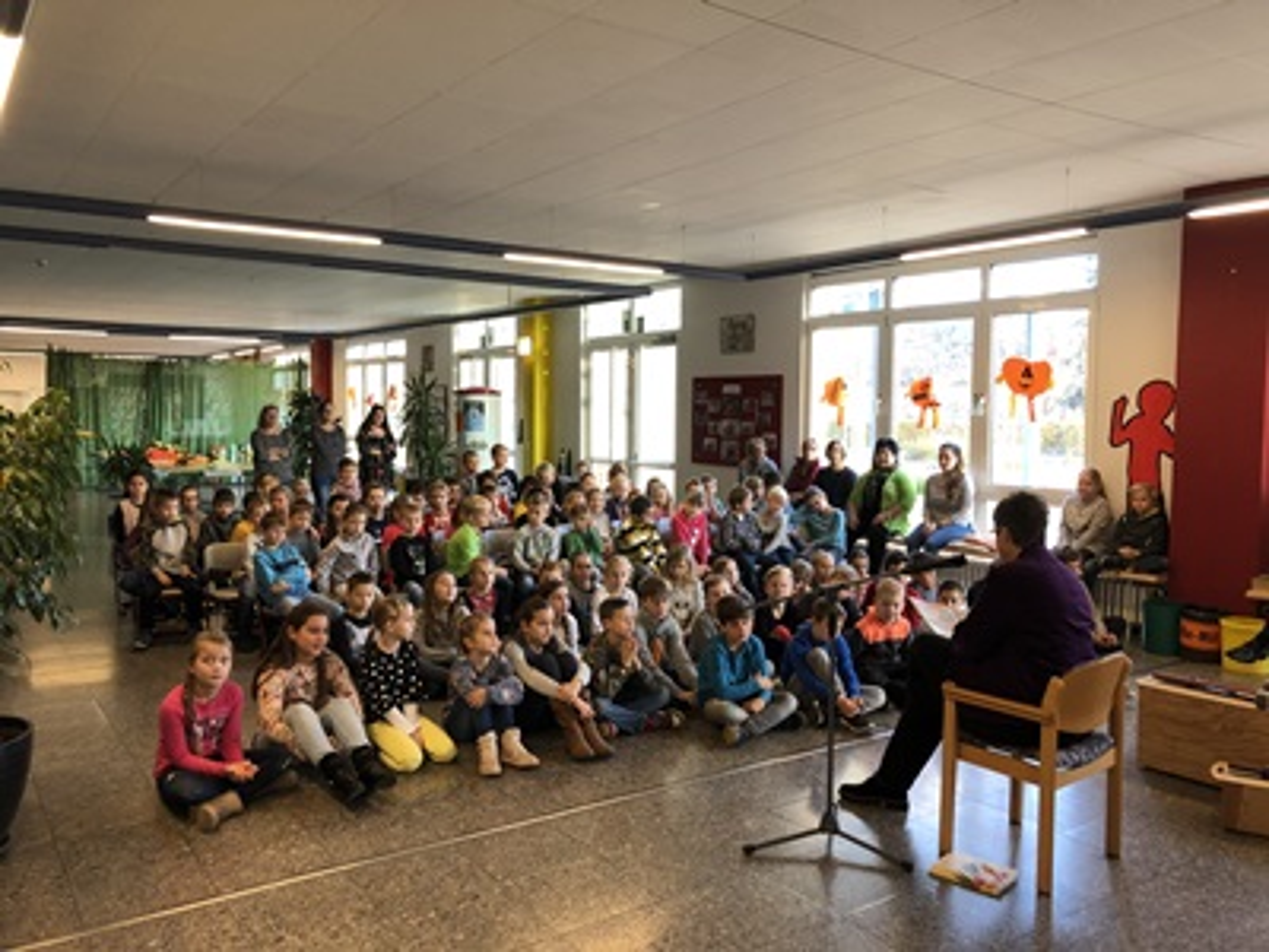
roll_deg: +0.2
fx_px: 1026
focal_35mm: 28
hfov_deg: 63.4
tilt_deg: -2.5
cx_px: 634
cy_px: 476
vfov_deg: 49.7
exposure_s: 1/25
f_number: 1.8
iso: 40
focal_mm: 3.99
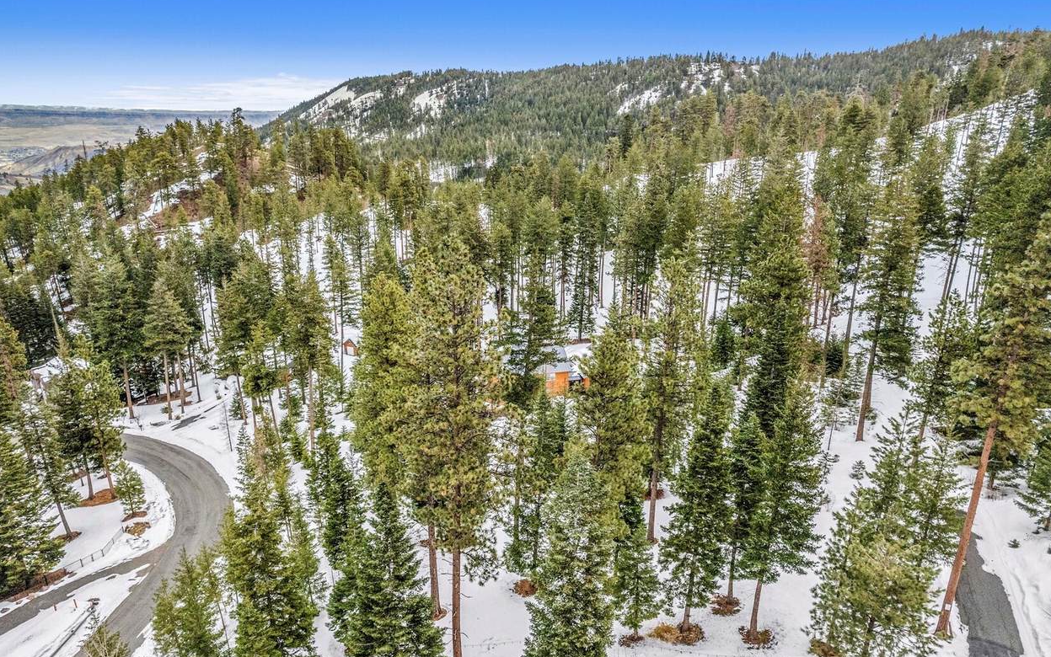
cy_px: 346
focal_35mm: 23
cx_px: 524
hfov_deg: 77.1
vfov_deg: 53.0
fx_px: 659
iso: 100
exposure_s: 1/2500
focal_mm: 8.38
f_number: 2.8
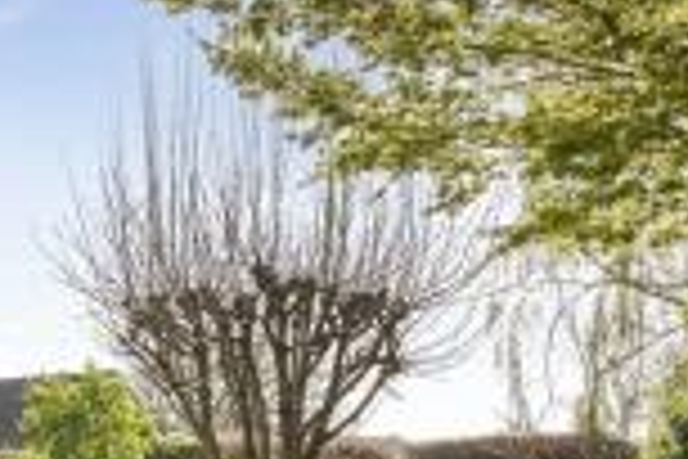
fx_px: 1127
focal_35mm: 59
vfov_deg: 21.7
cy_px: 520
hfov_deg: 29.4
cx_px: -130
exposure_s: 1/500
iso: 640
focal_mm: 19
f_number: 8
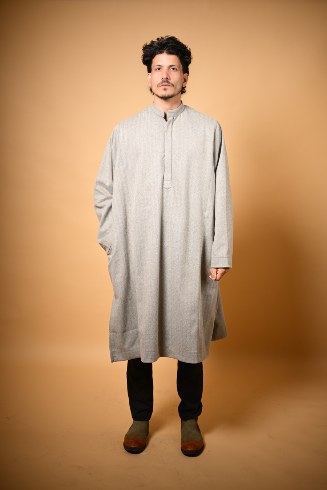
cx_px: 164
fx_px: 681
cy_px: 245
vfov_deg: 39.6
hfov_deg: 27.0
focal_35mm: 50
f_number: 1.4
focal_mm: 50
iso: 80
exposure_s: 1/640
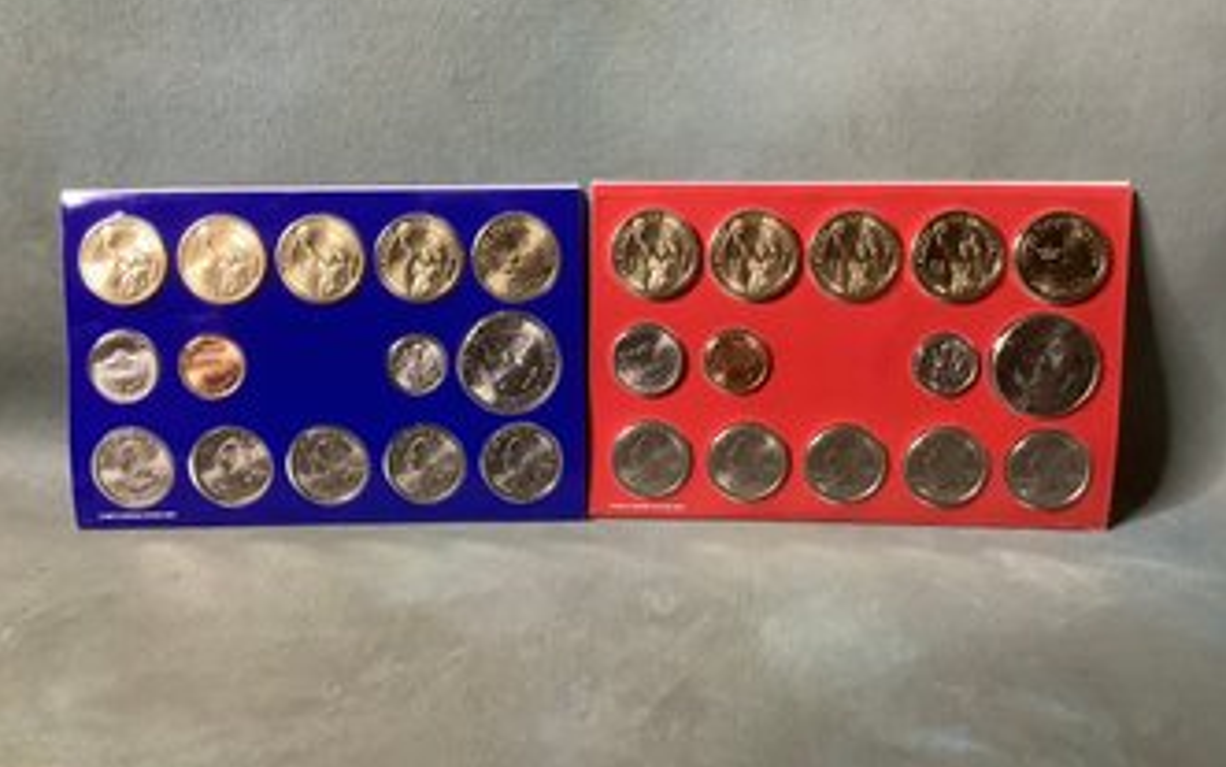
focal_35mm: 34
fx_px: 1136
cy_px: 417
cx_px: 598
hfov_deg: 56.7
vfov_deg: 37.3
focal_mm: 3.3
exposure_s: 1/50
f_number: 2.4
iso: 320
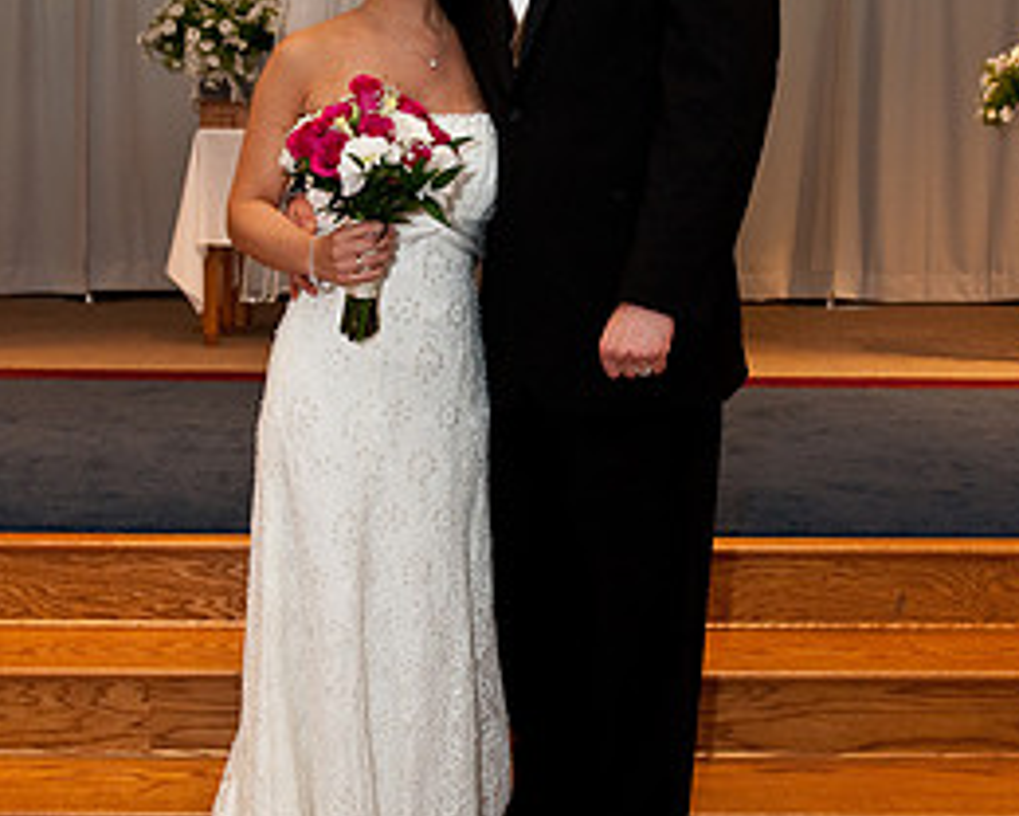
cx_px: 472
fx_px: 1417
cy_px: 369
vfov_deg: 32.1
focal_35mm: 47
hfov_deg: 39.5
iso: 800
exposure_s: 1/60
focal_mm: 29
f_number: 5.6
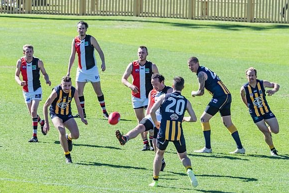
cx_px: 124
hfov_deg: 3.4
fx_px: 4858
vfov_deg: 2.3
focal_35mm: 605
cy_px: 83
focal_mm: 350
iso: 800
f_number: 14
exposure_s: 1/640
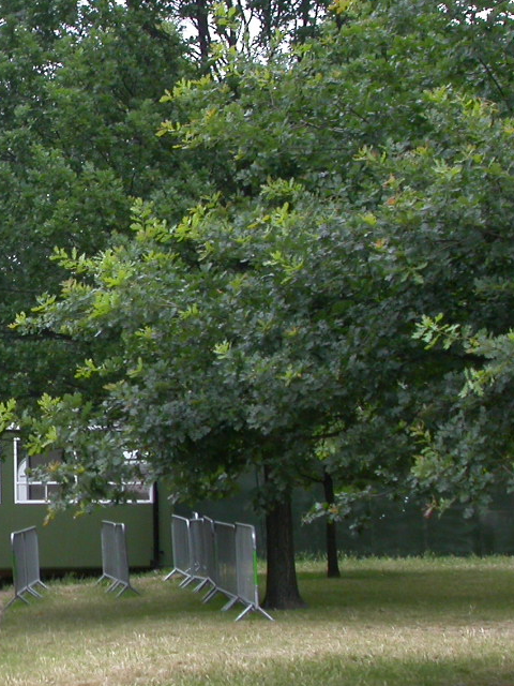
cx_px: -116
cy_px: 345
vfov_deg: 15.9
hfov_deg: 11.7
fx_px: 2455
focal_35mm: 124
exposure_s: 1/121
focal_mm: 12.9
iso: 100
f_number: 4.5
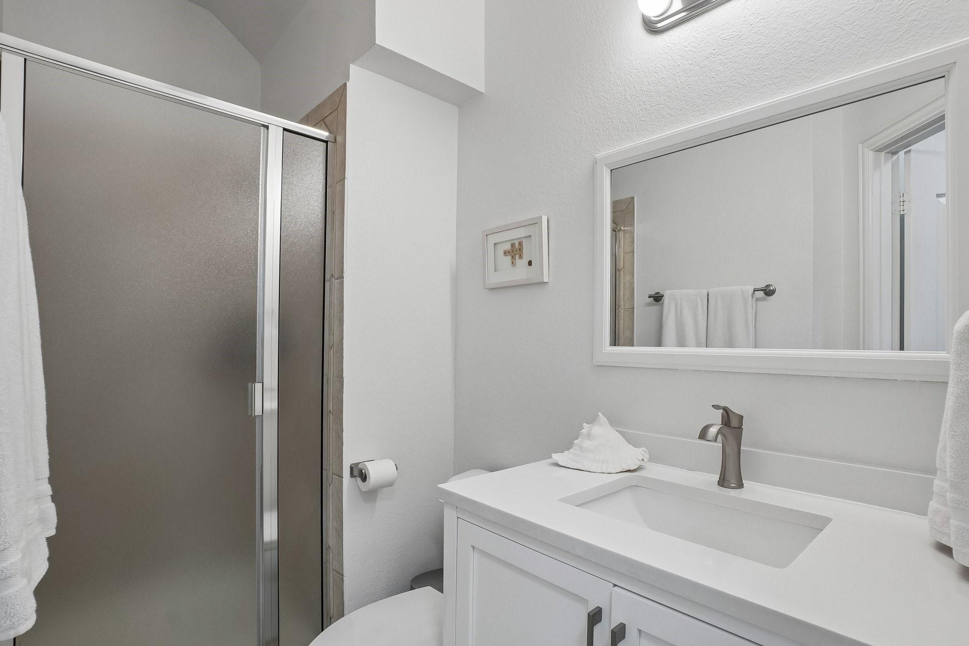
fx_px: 458
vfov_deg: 70.4
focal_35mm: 17
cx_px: 516
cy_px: 343
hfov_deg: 93.1
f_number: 8
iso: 400
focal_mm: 10
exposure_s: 1/30
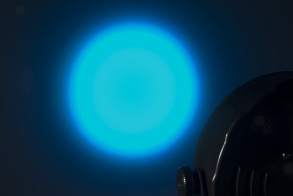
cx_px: 146
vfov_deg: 29.0
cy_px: 98
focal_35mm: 46
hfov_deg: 42.3
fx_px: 379
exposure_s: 2
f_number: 16
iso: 200
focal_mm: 31
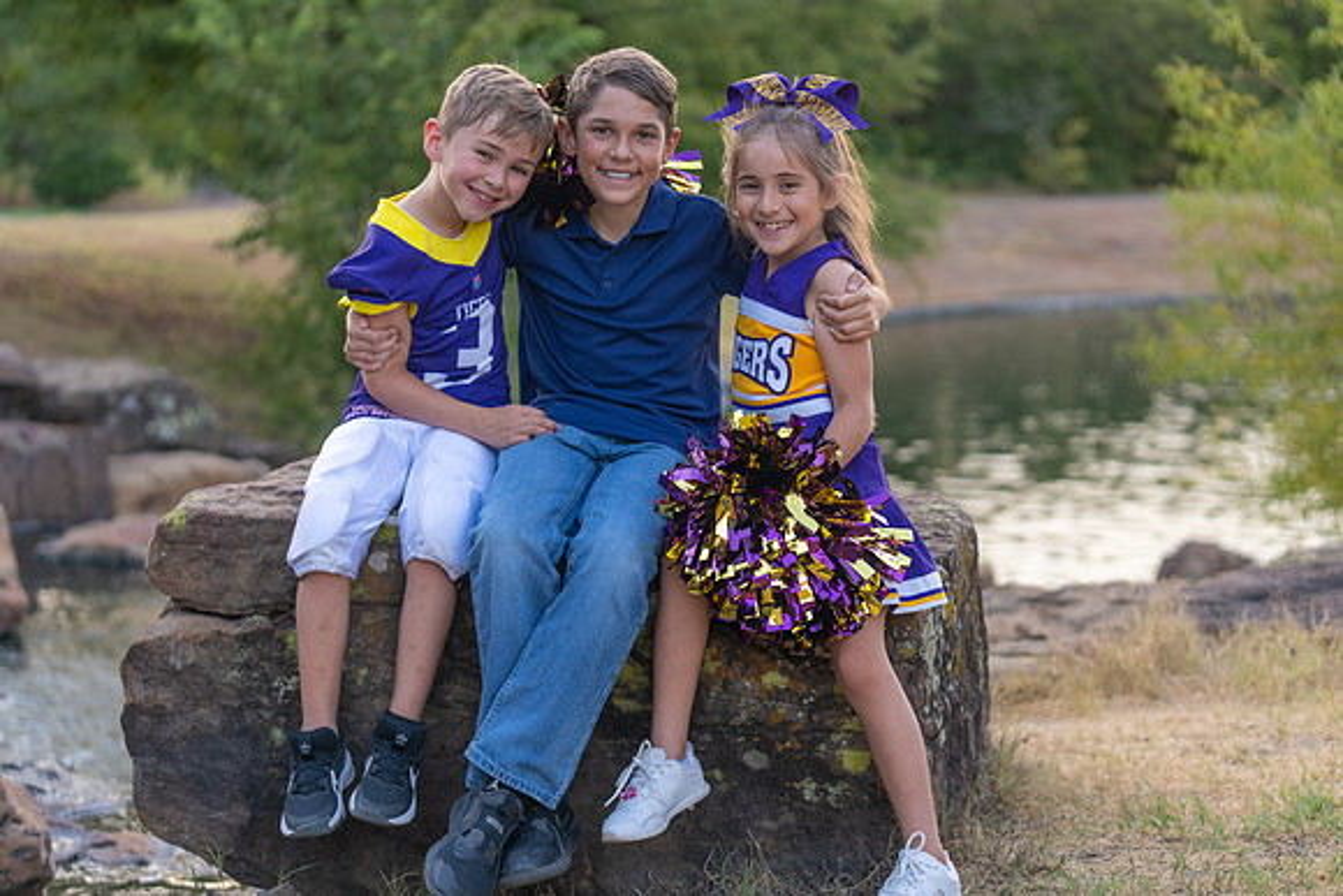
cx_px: 672
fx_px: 2612
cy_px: 448
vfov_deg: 19.5
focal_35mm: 70
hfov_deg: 28.8
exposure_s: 1/320
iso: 500
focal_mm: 70
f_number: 2.8
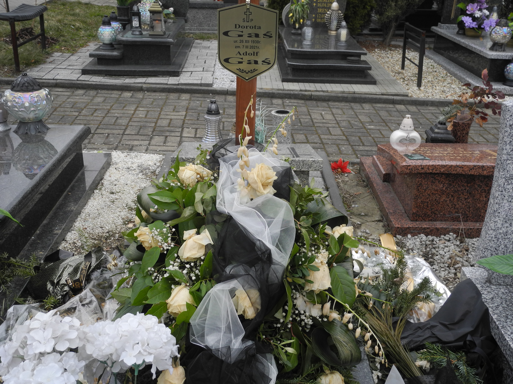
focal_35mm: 41
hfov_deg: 45.8
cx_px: 256
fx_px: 608
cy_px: 192
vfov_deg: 35.1
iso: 100
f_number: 3.2
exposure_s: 1/320
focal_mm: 8.8
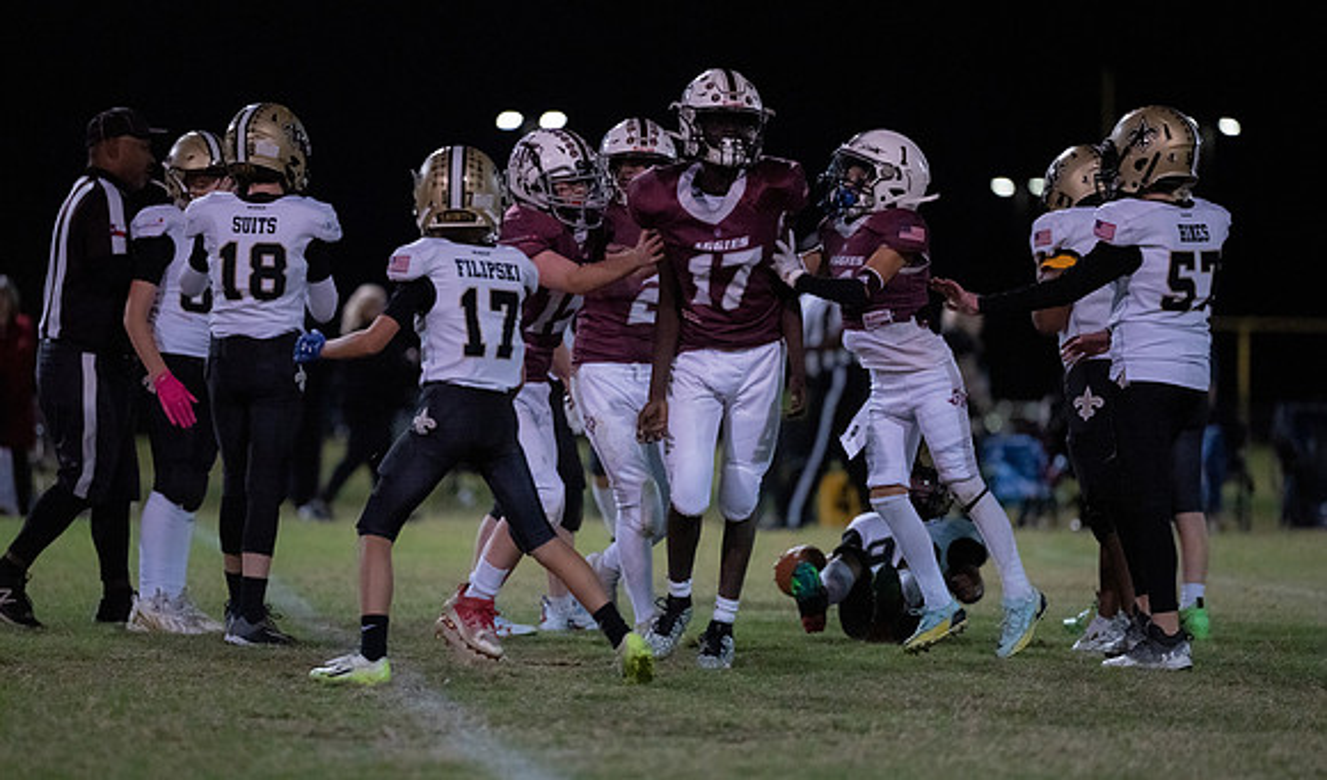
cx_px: 681
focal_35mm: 220
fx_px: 7836
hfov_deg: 9.7
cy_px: 453
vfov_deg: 5.7
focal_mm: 200
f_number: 2.8
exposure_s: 1/1000
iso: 10000
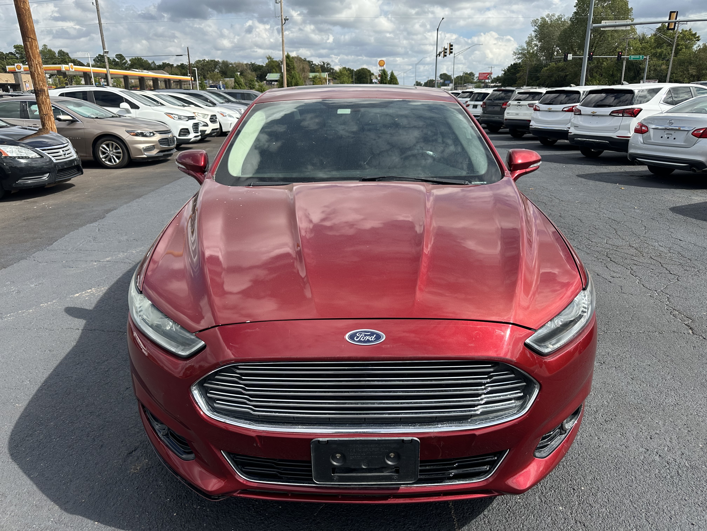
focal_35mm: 24
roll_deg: +0.7
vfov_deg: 56.8
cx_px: 354
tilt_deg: -19.4
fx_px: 490
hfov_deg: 71.6
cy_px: 266
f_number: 1.78
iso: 80
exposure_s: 1/3155
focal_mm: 6.86
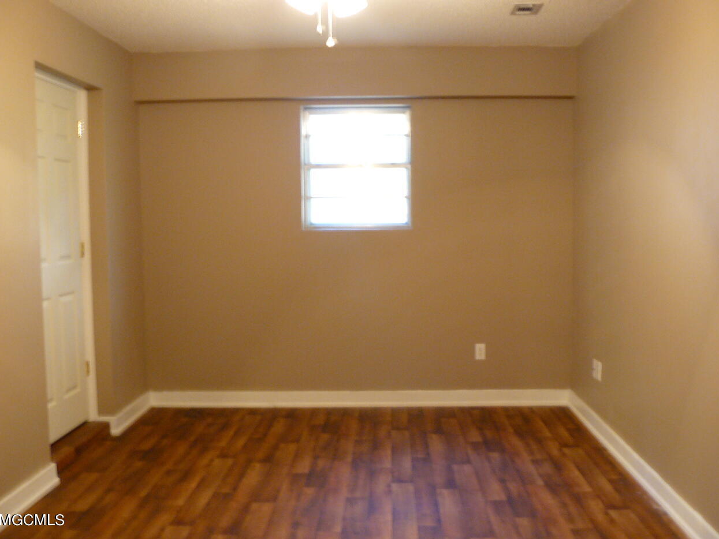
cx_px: 365
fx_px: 769
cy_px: 263
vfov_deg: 38.7
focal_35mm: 37
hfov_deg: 50.1
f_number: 2.8
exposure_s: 1/2.5
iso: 200
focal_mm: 6
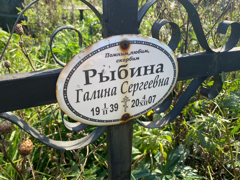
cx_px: 120
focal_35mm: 26
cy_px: 90
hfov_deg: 67.3
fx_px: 180
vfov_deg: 53.1
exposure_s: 1/698
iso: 32
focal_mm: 4.25
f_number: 1.8
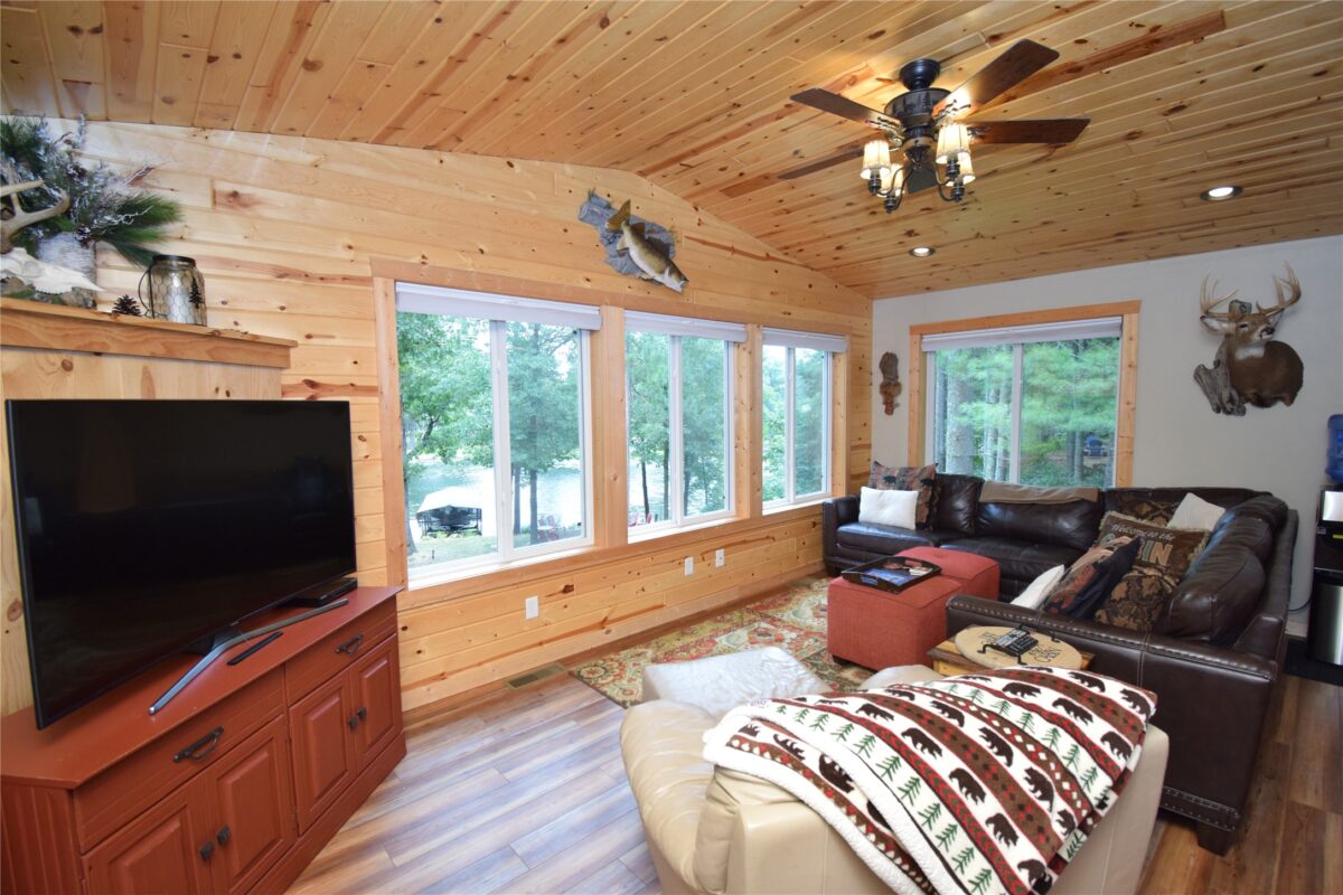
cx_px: 672
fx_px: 560
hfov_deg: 100.4
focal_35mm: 15
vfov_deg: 77.3
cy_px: 448
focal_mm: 10
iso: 900
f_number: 4.5
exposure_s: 1/60
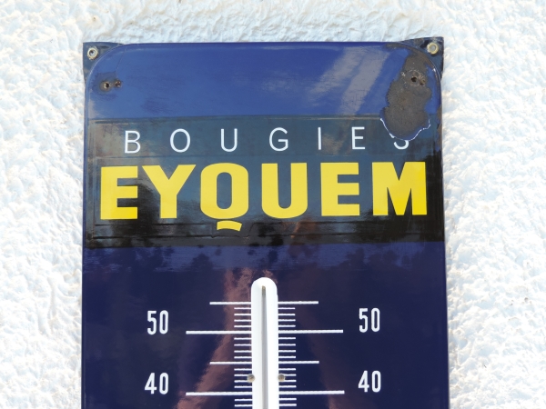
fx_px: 631
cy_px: 204
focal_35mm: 40
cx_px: 273
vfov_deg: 36.0
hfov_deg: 46.8
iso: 80
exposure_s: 1/160
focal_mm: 7.1
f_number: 3.3
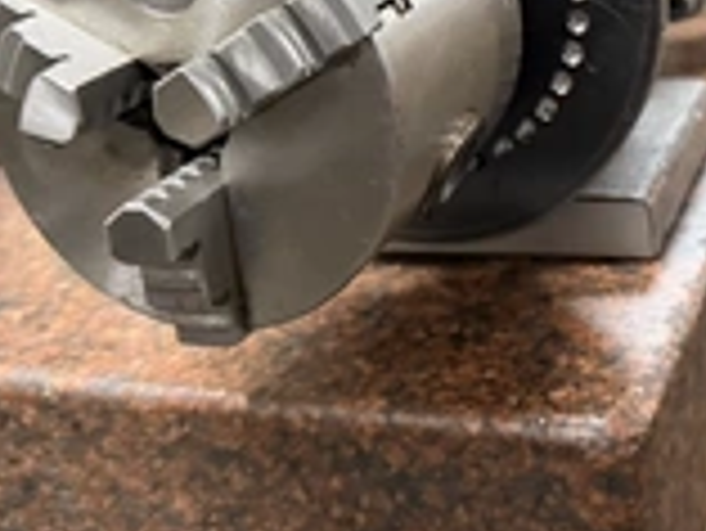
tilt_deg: -7.7
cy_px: -4
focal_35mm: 61
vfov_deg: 23.1
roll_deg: +5.4
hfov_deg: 30.7
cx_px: 589
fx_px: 1245
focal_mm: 6.76
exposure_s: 1/60
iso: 400
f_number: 1.78
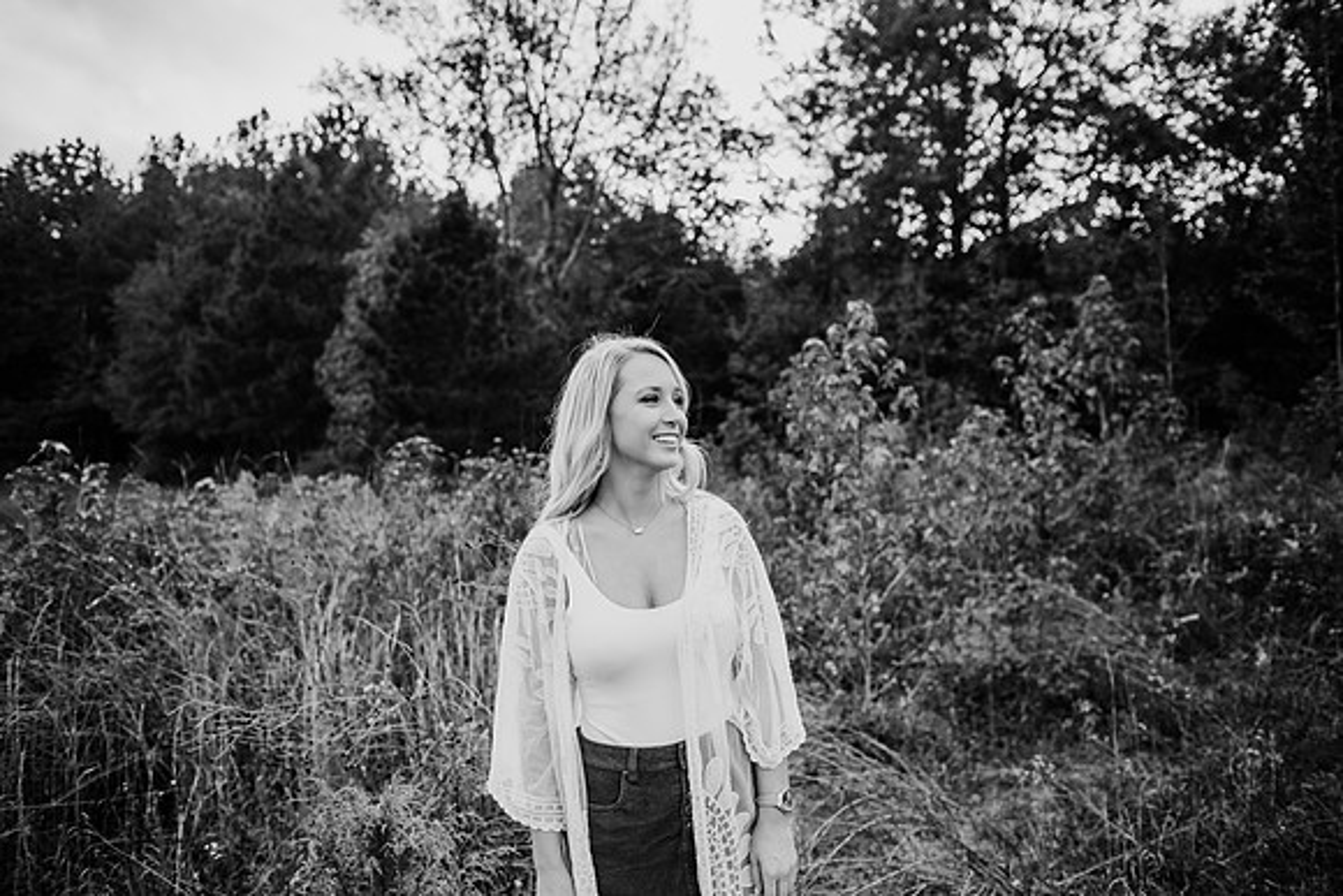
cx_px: 672
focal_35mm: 24
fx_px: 896
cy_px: 448
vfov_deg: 53.2
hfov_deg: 73.7
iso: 200
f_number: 2.5
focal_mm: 24
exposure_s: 1/1250
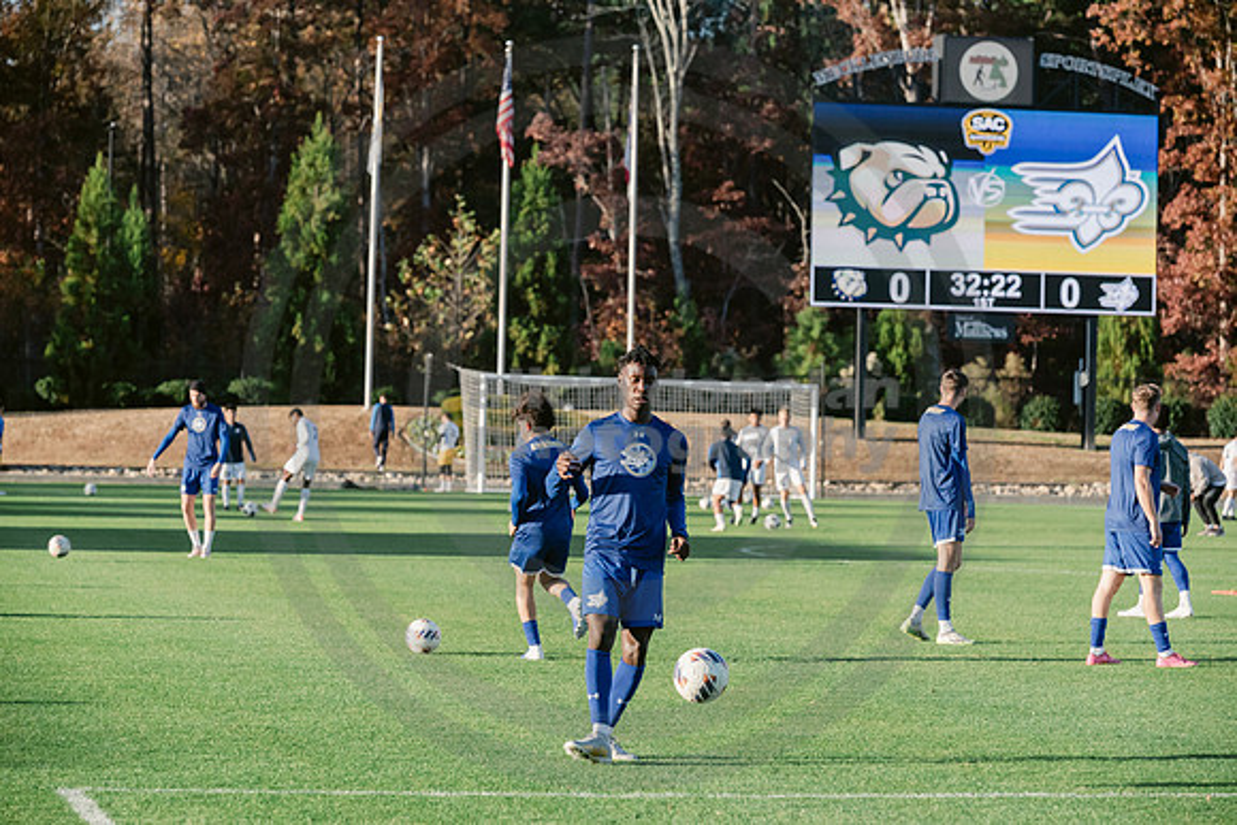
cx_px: 619
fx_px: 5155
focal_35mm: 150
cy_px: 413
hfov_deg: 13.7
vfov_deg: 9.2
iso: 1250
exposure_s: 1/3200
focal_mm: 150
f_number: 5.6
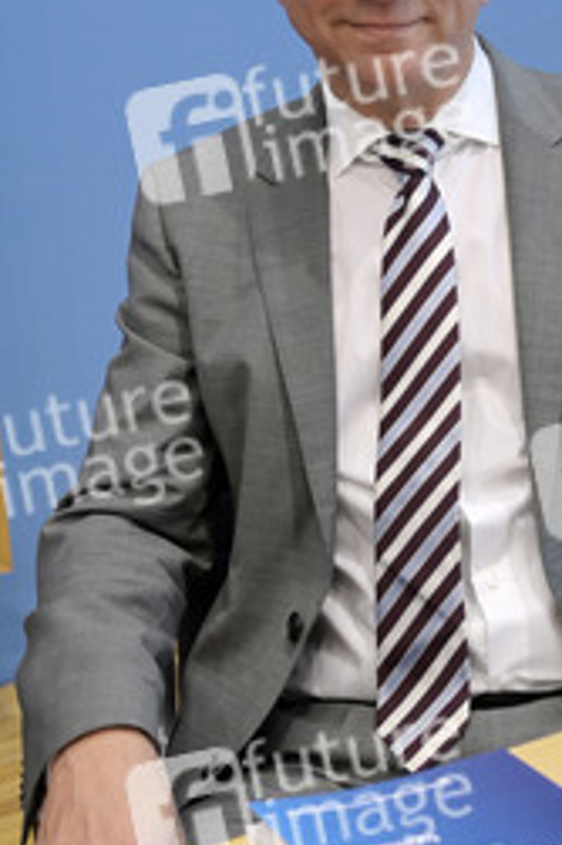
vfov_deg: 28.7
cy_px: 293
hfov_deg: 19.3
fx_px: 1641
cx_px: 397
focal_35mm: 70
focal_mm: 44
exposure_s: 1/500
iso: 3200
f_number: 5.6
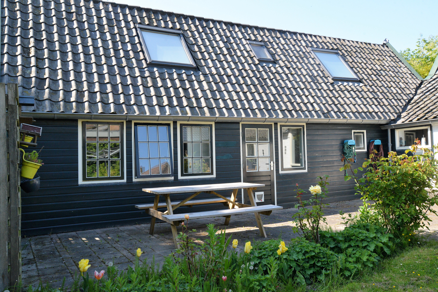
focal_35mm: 32
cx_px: 219
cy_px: 146
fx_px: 389
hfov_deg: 58.7
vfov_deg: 41.1
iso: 1600
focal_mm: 32
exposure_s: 1/500
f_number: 11
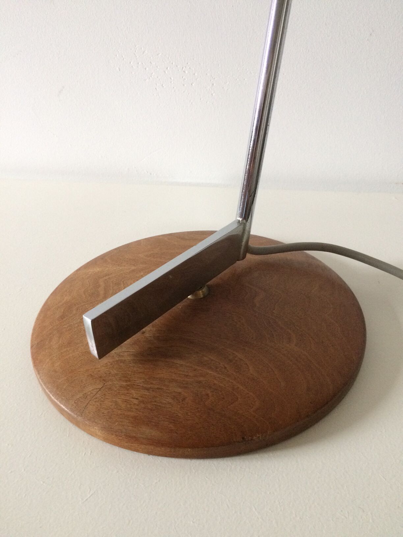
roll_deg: +4.3
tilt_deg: -34.1
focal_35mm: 29
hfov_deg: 48.2
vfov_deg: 61.7
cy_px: 268
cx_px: 202
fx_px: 450
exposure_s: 1/33
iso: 320
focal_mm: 4.15
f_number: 2.2
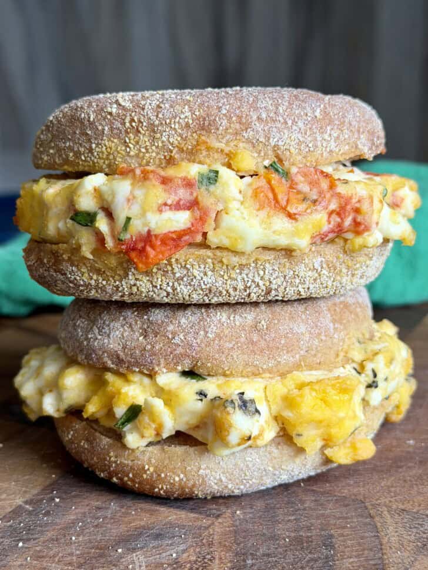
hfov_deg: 30.3
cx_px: 214
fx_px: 791
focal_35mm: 48
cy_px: 285
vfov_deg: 39.6
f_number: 1.8
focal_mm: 6.8
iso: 50
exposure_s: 1/145
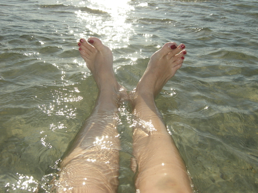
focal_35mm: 36
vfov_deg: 39.6
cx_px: 131
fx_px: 268
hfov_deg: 51.4
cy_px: 97
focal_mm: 7.5
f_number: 3.8
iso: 64
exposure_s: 1/1000
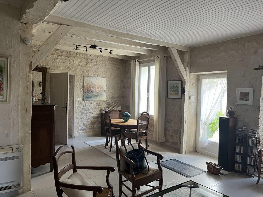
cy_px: 98
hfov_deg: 67.3
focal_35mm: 26
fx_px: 198
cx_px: 132
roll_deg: -0.9
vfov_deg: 53.1
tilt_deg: -1.3
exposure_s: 1/71
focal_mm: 5.1
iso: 125
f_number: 1.6
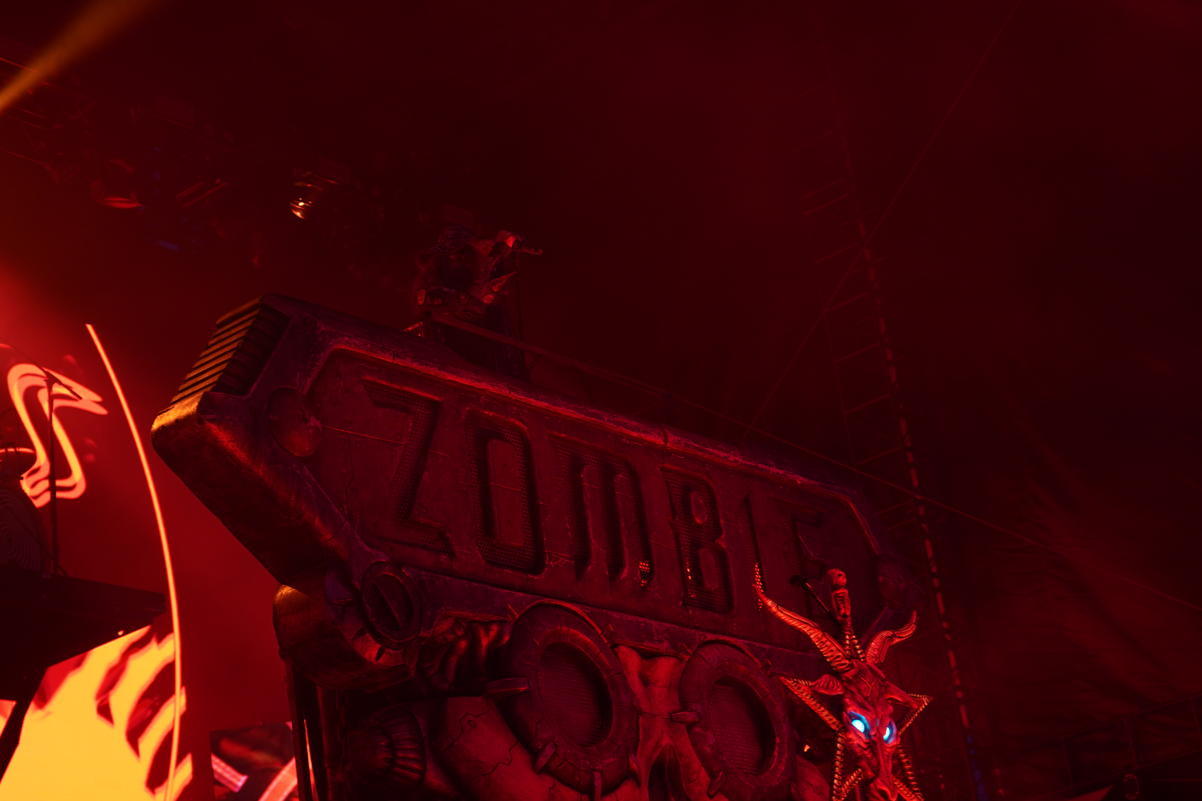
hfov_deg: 29.6
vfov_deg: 20.0
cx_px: 566
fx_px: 2270
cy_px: 364
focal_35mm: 68
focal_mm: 59
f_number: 4
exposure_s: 1/60
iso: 500
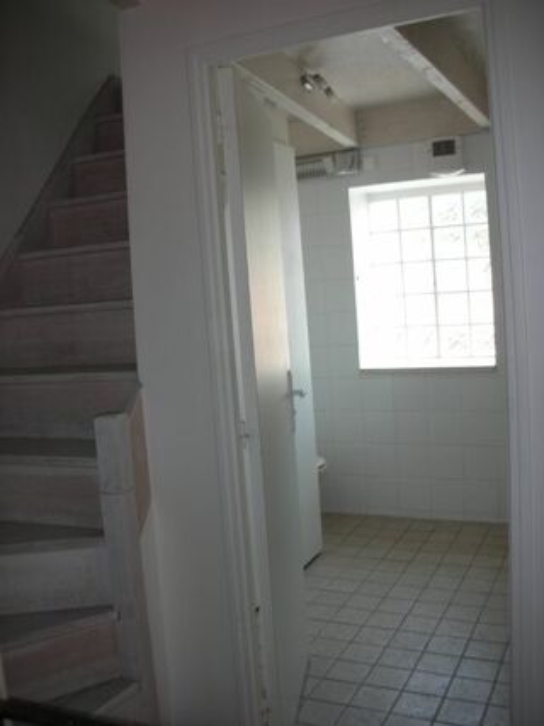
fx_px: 734
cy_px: 363
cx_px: 272
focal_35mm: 35
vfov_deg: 52.6
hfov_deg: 40.7
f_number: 3
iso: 50
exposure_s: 1/30
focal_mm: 5.8
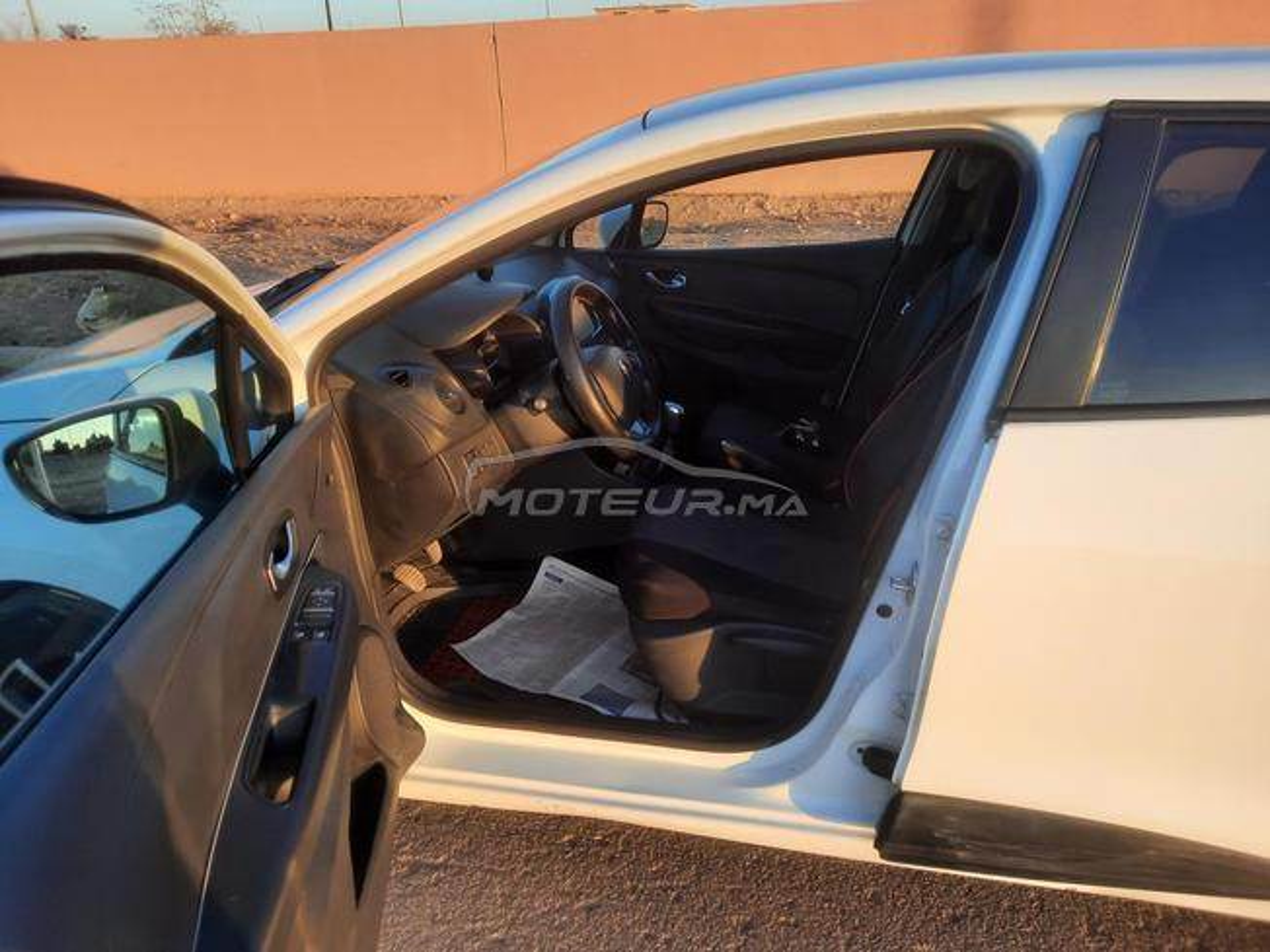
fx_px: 917
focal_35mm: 25
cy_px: 476
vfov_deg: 54.9
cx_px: 635
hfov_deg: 69.4
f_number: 2
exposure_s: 1/112
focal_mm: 4.6
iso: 32
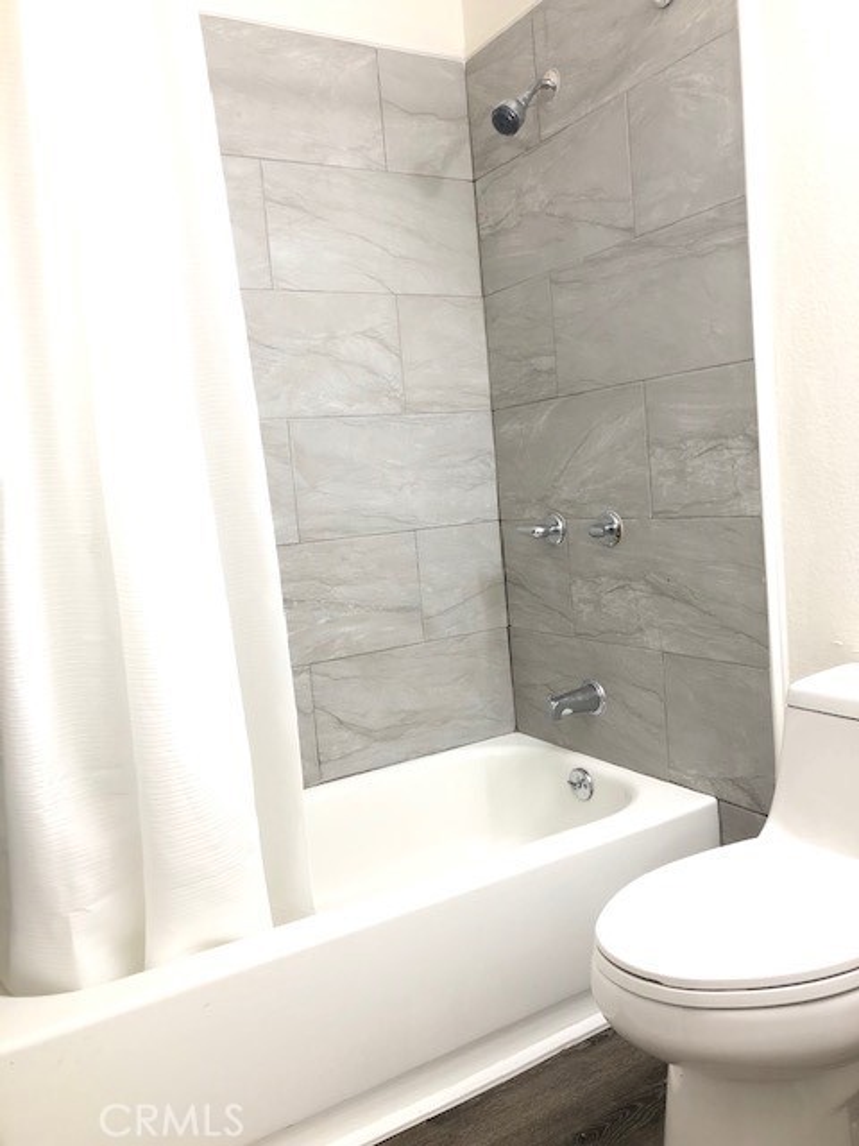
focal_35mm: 28
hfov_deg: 49.7
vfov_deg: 63.4
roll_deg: +5.4
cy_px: 573
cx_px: 430
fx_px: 926
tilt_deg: -5.4
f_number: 1.8
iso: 40
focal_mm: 4
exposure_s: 1/17
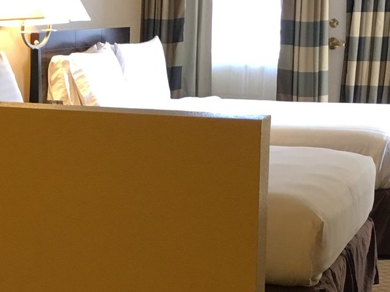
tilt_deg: -7.8
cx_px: 71
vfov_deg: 14.7
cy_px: 202
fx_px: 1126
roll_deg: -2.1
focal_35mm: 100
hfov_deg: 19.4
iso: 40
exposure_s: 1/15
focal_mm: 4.15
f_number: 2.2
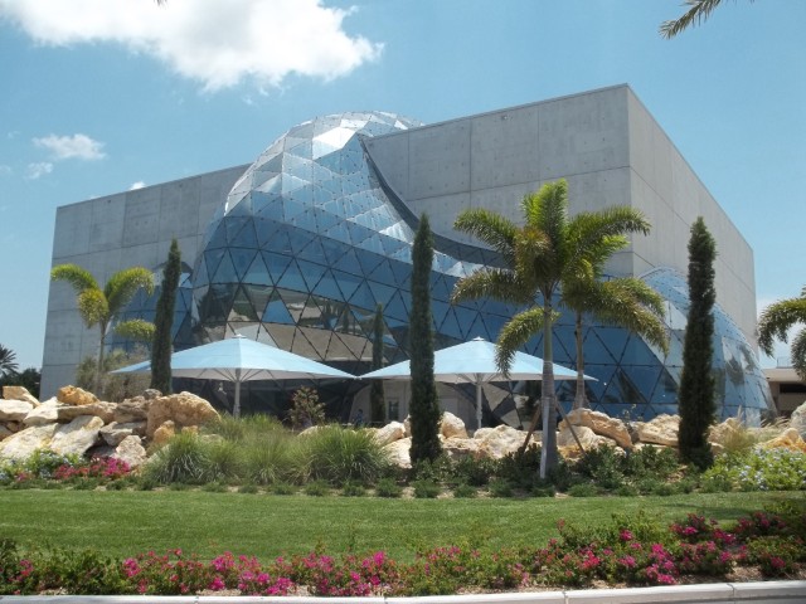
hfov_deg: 55.4
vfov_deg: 42.9
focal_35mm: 33
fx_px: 768
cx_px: 403
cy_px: 302
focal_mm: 5.9
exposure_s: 1/160
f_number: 8
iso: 64
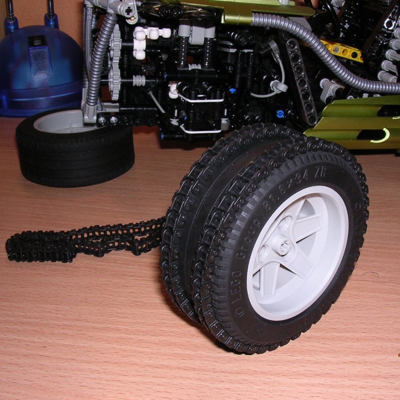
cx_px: 254
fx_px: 588
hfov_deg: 37.3
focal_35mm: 45
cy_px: 200
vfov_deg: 37.6
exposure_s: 1/60.1
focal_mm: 5.8
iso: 100
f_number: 5.6
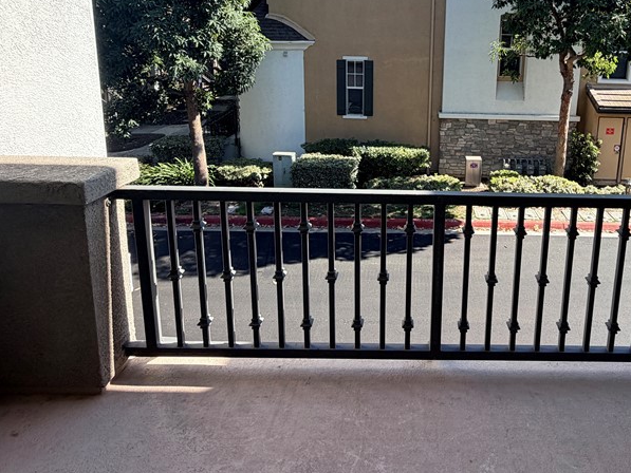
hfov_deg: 69.5
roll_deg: -1.6
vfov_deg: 53.6
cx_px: 421
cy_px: 105
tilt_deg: -10.7
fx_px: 438
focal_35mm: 24
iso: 40
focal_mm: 2.22
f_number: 2.2
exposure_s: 1/502
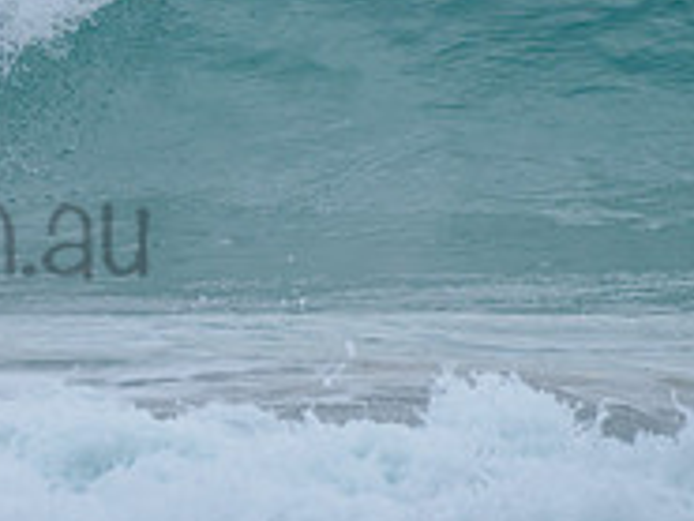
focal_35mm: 1845
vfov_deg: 0.8
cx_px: -245
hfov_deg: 1.1
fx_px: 37014
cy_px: 28
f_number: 5.6
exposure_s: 1/1250
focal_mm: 500
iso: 560
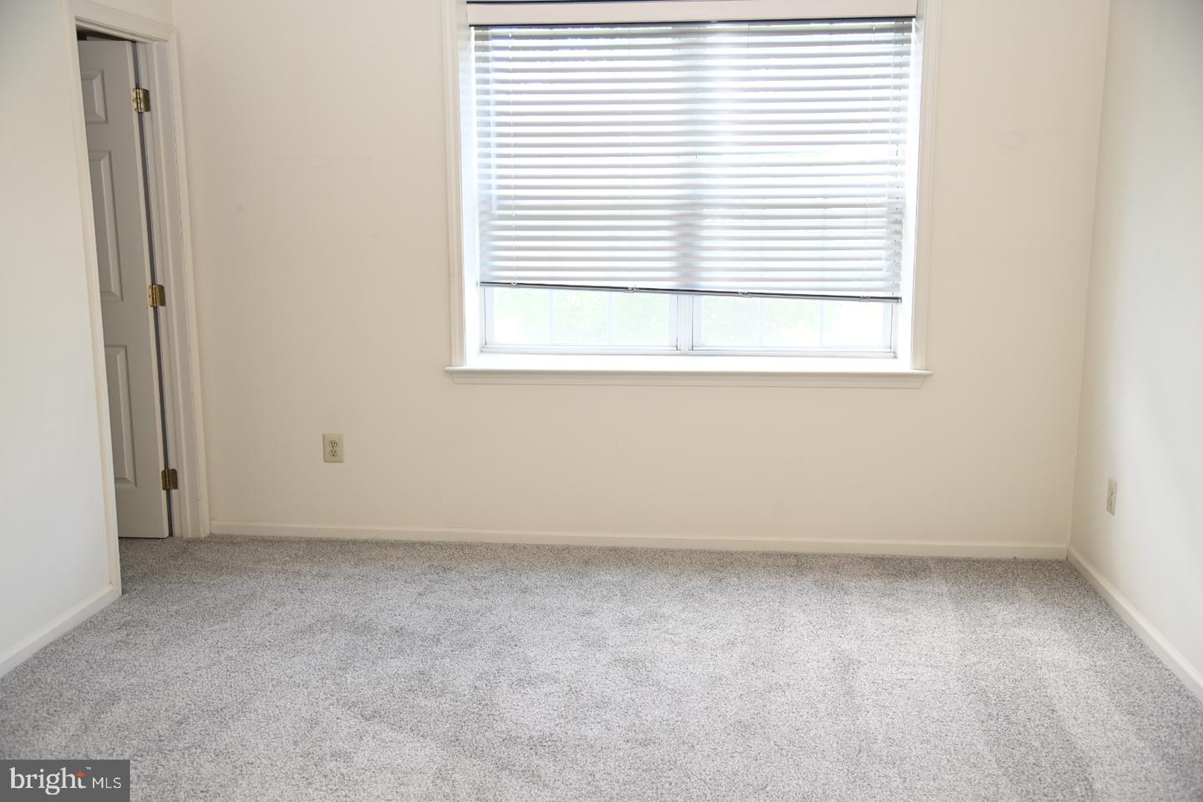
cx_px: 602
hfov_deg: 50.7
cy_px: 401
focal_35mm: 38
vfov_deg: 35.1
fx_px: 1270
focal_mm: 38
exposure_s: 1/60
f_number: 4
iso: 720
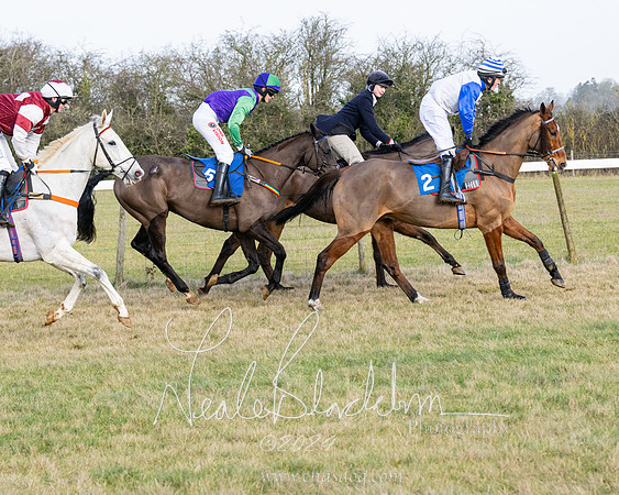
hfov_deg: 14.9
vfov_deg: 11.9
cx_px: 310
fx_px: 2373
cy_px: 248
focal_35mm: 130
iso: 400
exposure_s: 1/1000
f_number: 5
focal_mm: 77
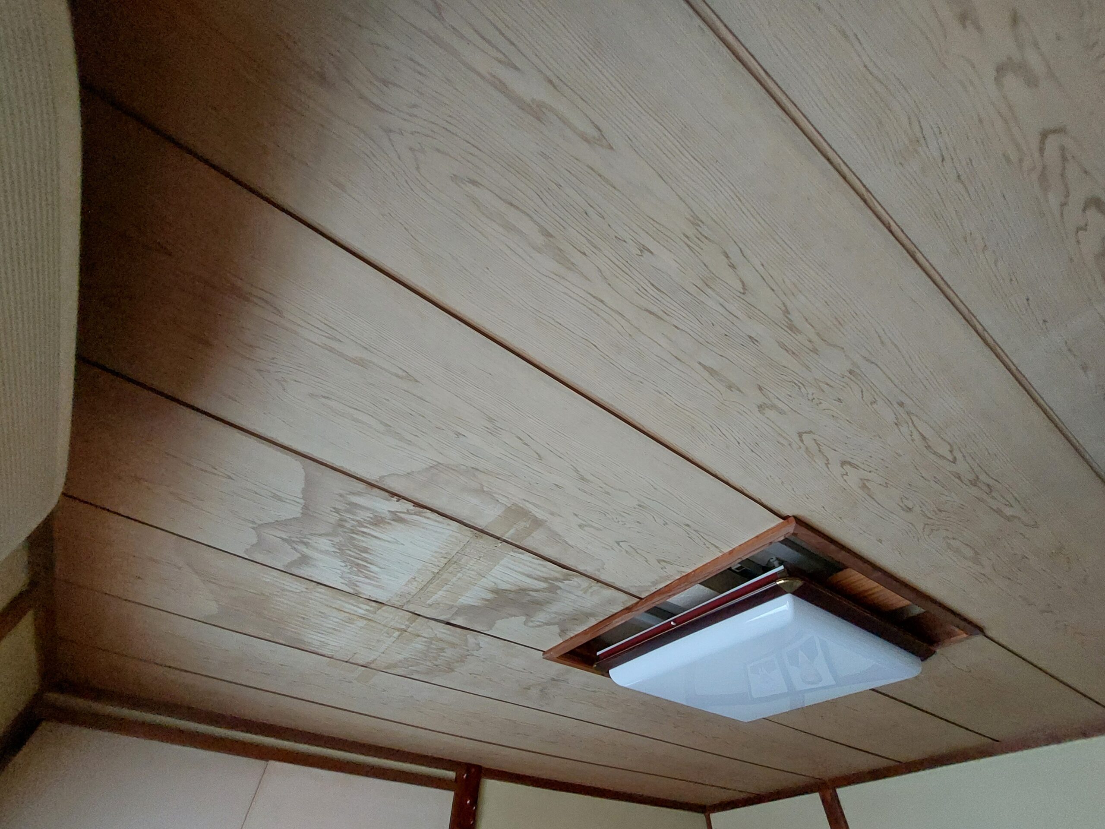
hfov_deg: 106.2
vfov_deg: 89.9
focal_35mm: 13
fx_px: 415
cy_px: 414
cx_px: 552
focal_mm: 1.74
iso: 400
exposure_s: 1/24
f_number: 2.2
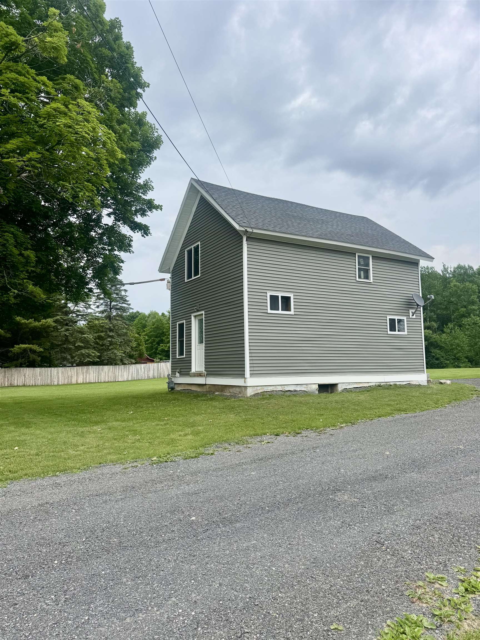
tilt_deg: +5.5
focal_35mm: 24
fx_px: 444
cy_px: 320
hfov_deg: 56.8
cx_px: 240
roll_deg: +1.0
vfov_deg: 71.6
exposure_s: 1/1395
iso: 80
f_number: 1.78
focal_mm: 6.76
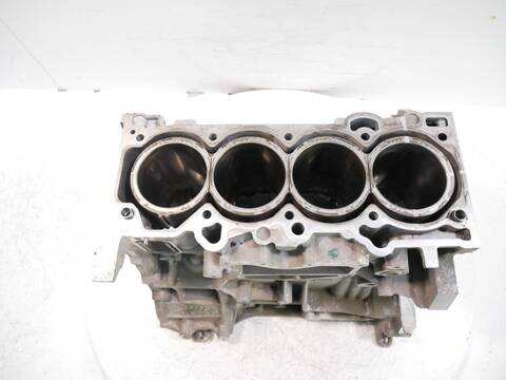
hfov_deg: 71.6
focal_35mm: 24
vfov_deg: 56.8
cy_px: 190
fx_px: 351
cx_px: 253
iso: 1250
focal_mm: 12
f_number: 3.5
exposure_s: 1/60
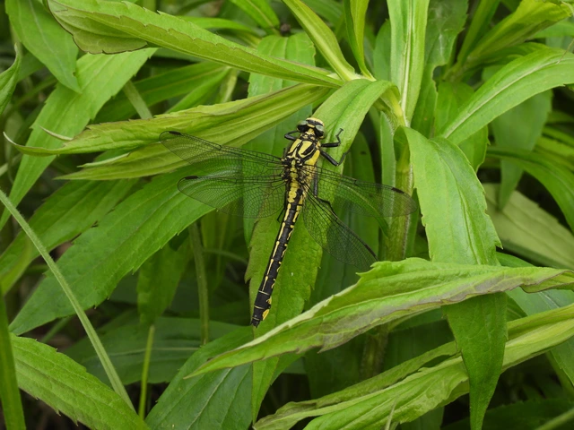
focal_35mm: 95
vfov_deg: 15.6
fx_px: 1575
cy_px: 215
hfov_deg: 20.7
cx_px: 287
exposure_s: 1/160
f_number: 5
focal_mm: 17
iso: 100
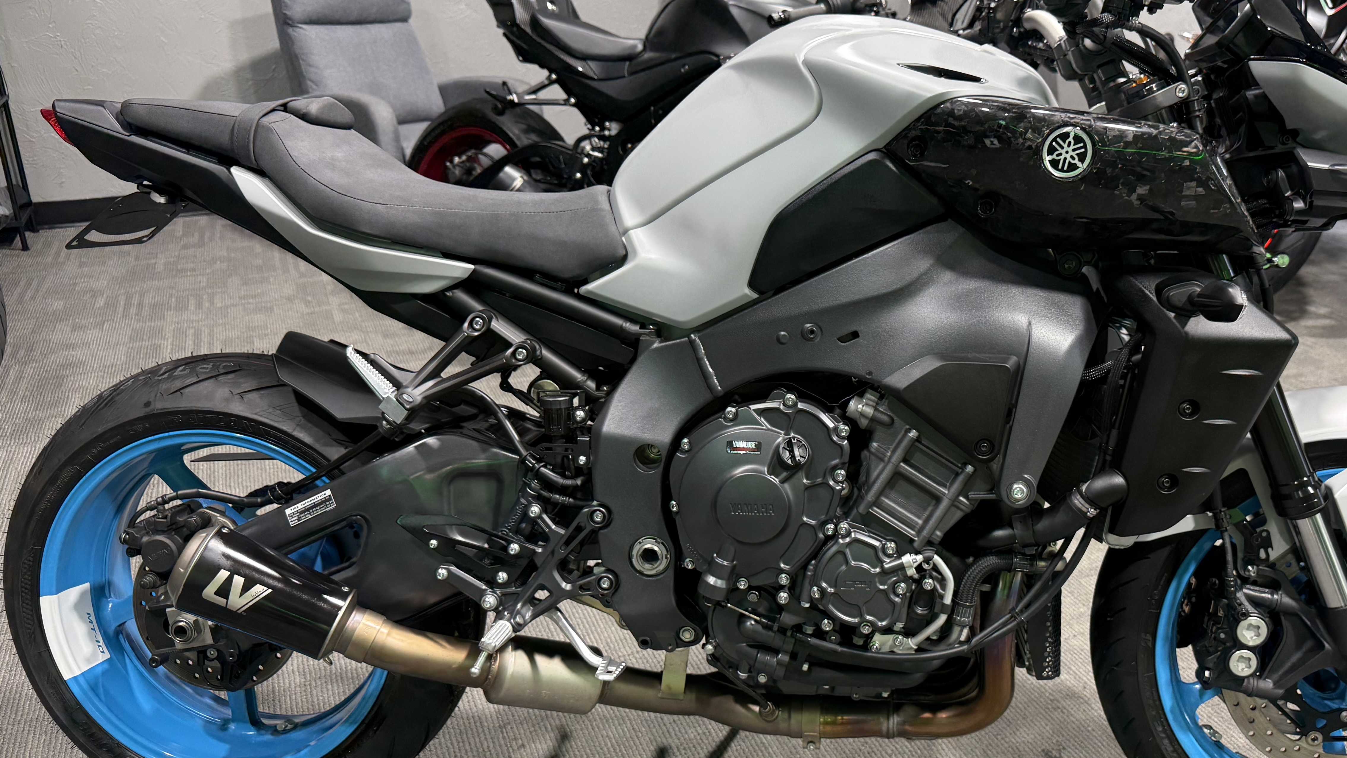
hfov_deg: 59.1
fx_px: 1179
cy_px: 384
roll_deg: +0.0
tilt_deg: -21.6
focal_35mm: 33
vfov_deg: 35.6
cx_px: 797
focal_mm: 6.76
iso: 160
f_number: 1.78
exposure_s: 1/120
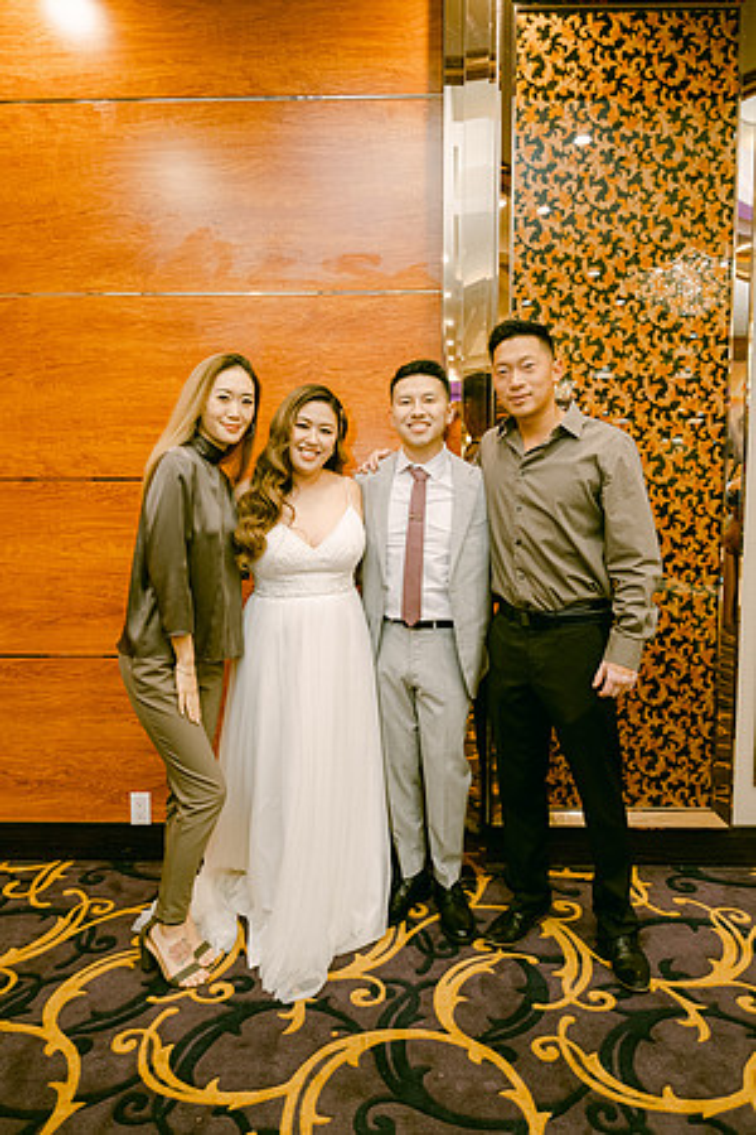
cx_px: 378
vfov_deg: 73.7
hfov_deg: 53.1
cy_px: 568
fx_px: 756
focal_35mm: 24
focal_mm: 16
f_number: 2.8
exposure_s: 1/125
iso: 800
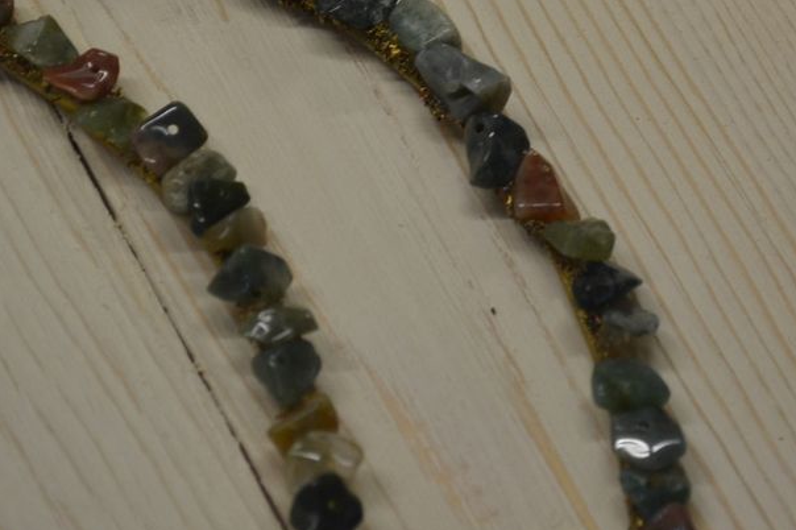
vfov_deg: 8.3
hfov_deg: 12.5
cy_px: 41
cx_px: 619
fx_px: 3624
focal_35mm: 164
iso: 640
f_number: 5.6
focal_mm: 55
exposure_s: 1/60
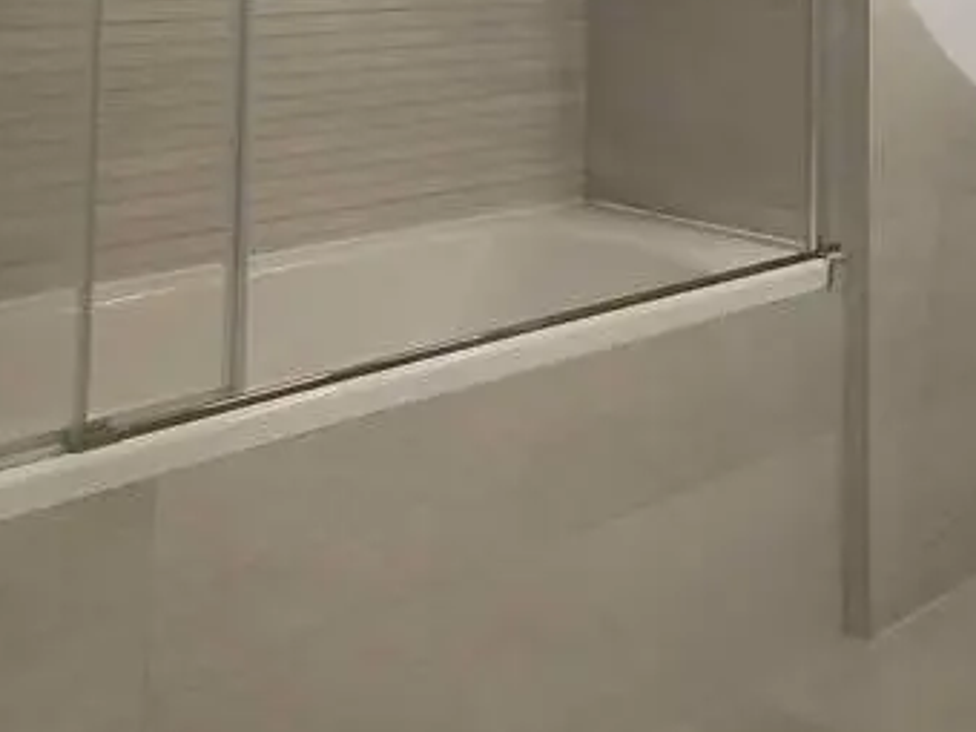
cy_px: -123
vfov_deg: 27.5
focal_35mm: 47
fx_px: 1325
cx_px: 1151
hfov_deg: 33.5
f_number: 2.2
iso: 294
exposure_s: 1/50
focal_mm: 1.65
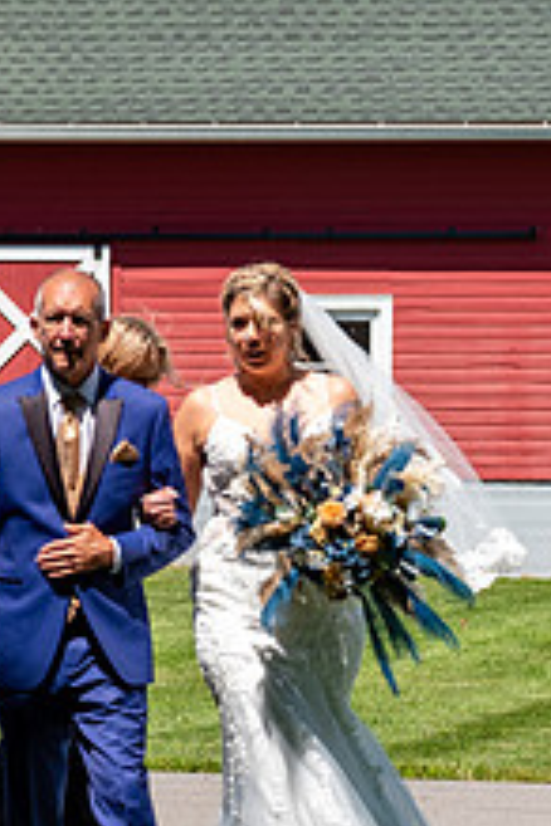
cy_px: 683
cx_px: 302
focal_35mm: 238
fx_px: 5464
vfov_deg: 8.6
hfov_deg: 5.8
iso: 200
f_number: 5.6
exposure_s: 1/500
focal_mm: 77.3
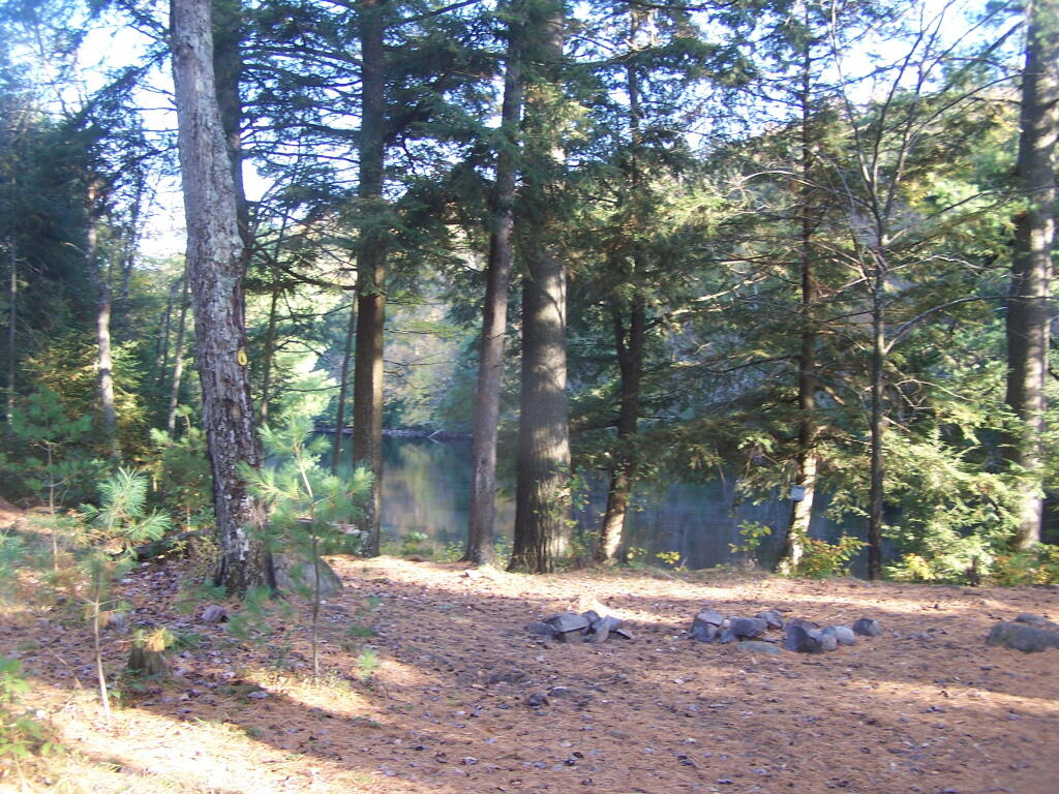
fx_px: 1163
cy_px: 397
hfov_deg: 49.0
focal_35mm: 38
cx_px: 530
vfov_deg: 37.7
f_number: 2.8
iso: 80
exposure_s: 1/50
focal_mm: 6.3
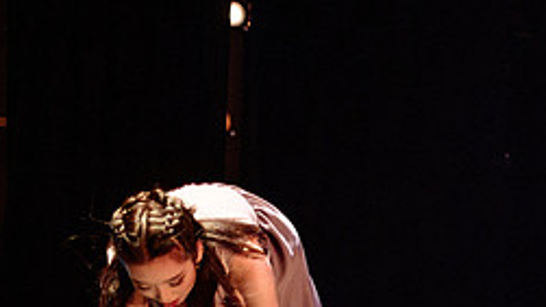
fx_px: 1404
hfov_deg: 18.6
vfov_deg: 12.5
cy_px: 198
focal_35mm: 97
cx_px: 891
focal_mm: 24
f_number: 1.4
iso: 1000
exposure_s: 1/400
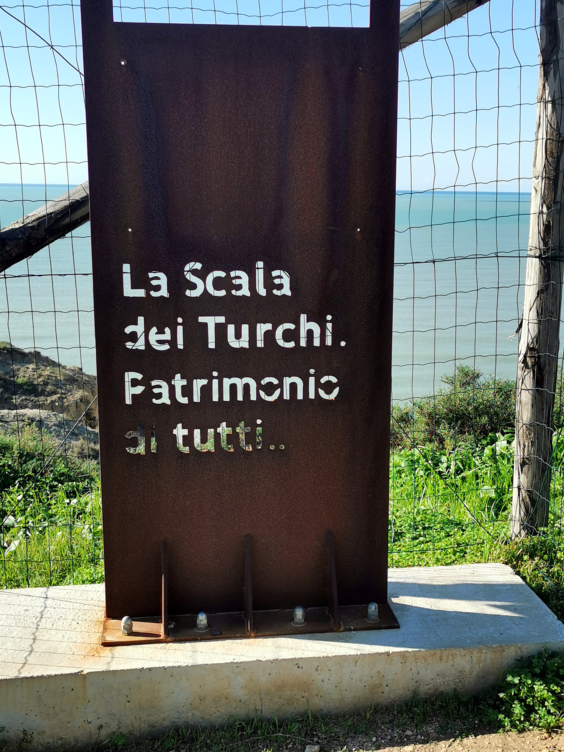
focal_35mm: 48
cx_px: 285
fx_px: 1043
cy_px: 368
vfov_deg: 39.7
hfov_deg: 30.3
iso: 50
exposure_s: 1/2203
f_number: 1.6
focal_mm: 5.56
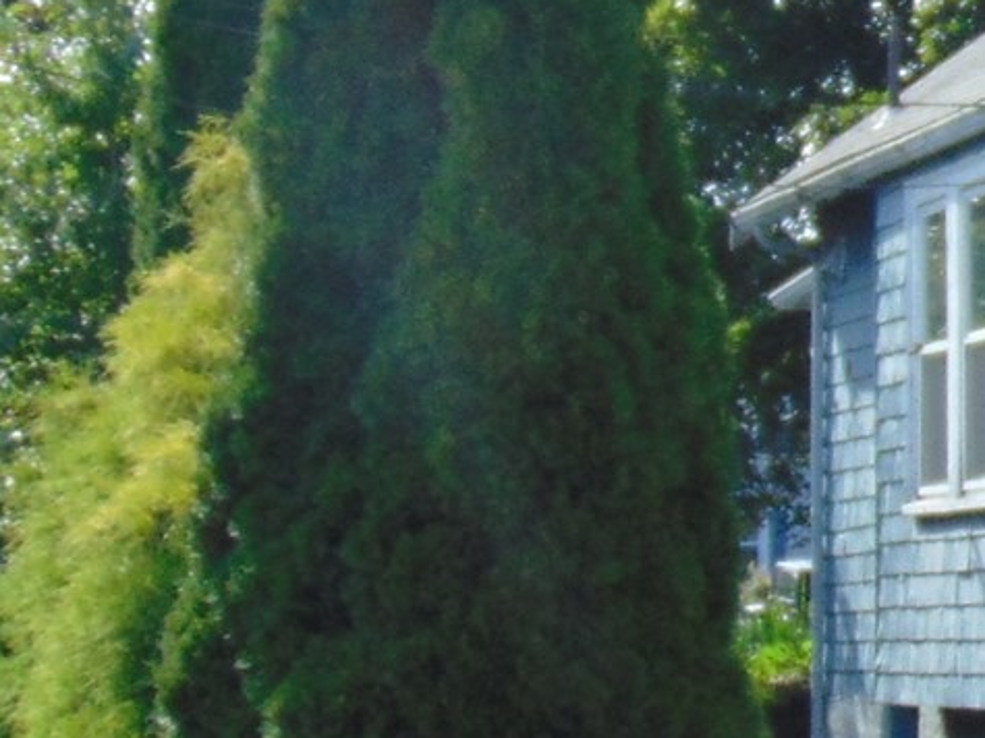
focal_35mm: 181
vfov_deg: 8.2
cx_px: 1790
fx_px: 5149
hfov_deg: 10.3
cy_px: -23
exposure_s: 1/400
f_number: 3.3
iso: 80
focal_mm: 7.6
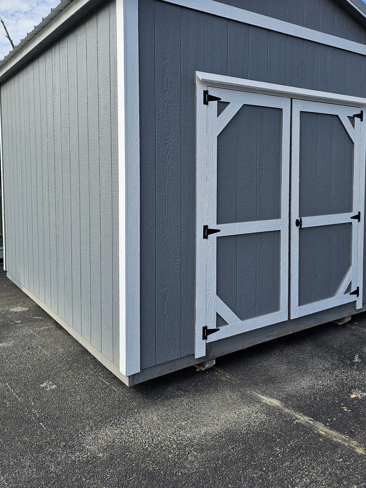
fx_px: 423
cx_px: 202
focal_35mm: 30
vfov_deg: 59.6
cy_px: 201
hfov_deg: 46.7
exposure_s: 1/590
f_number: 1.7
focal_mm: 6.3
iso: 10
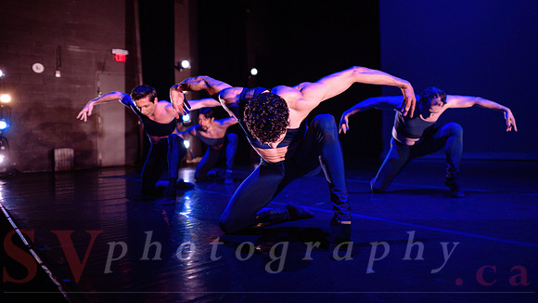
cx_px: 308
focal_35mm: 29
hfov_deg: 66.2
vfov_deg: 40.4
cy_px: 135
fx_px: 410
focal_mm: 24
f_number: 1.4
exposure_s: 1/320
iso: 1000
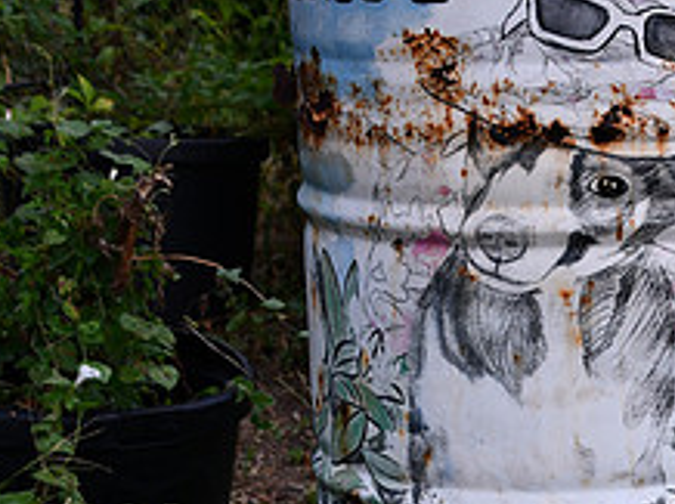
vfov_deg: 10.1
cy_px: 286
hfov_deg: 13.3
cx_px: 725
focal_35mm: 146
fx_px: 2844
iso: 320
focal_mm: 38
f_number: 5.6
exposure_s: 1/250
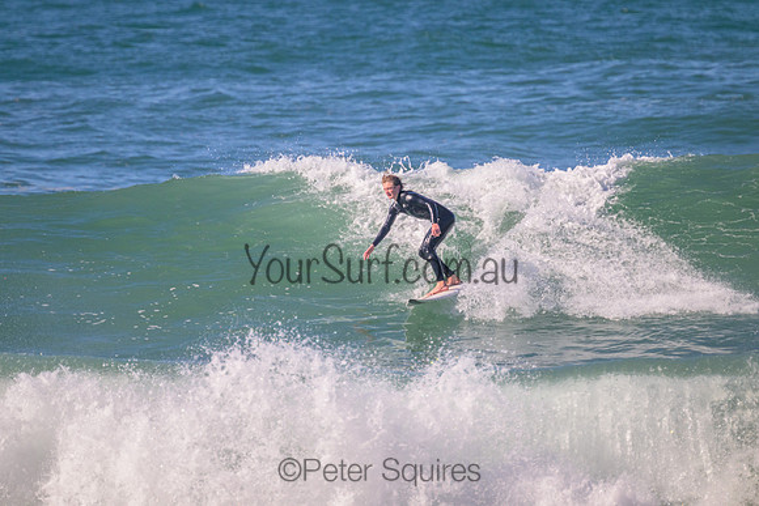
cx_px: 380
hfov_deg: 2.6
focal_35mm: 800
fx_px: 16870
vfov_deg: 1.7
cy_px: 253
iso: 1100
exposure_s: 1/2000
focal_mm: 800
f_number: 11
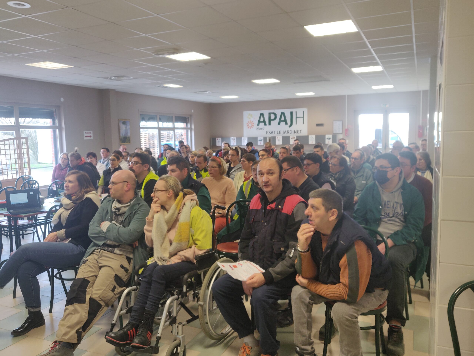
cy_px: 178
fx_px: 342
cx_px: 237
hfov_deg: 69.4
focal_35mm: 25
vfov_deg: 54.9
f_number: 1.7
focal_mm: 4.25
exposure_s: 1/33
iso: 160
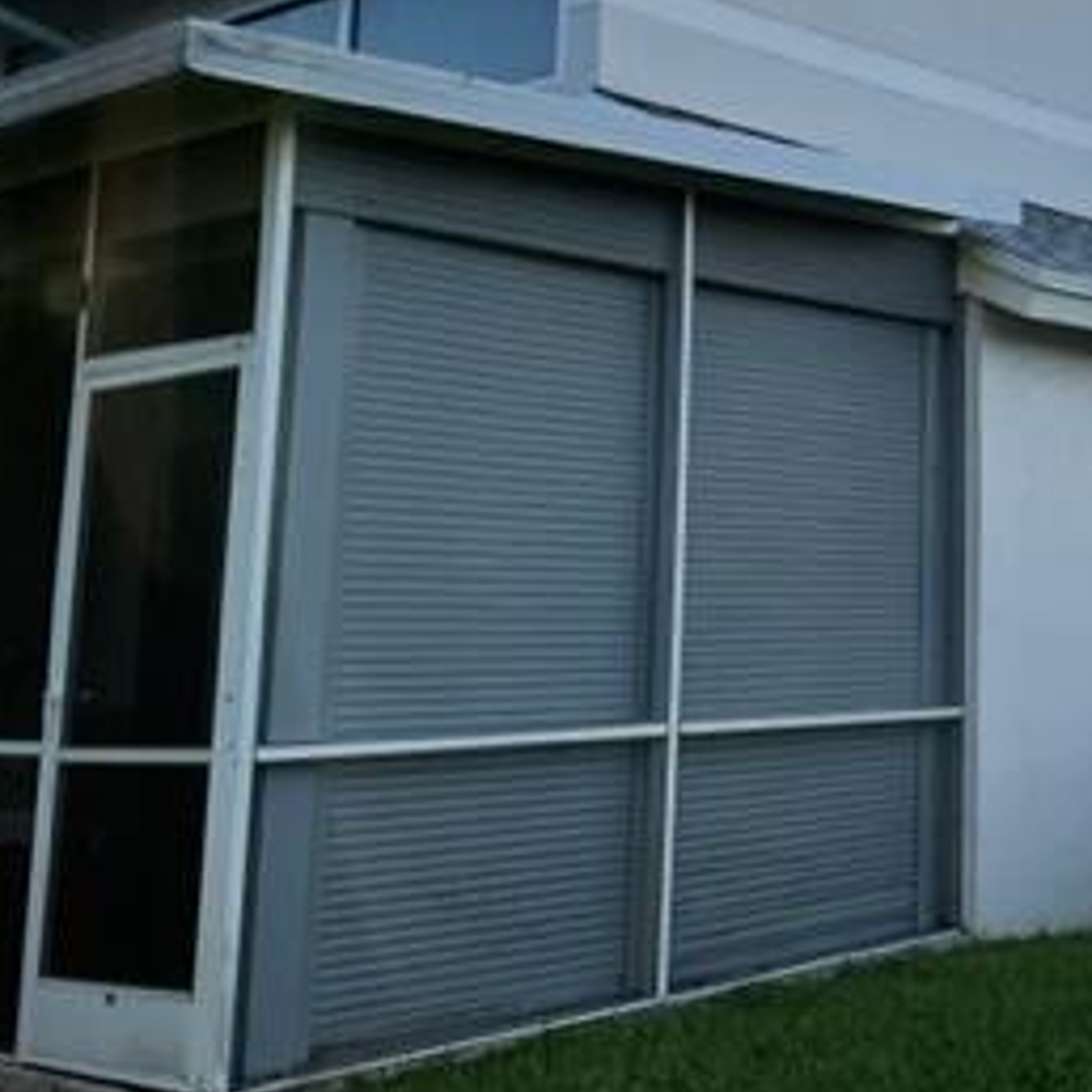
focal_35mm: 57
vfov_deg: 29.6
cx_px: 1257
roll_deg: +1.0
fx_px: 2034
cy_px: 296
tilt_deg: +9.7
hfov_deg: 27.1
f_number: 1.6
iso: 32
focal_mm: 4.2
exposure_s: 1/2092
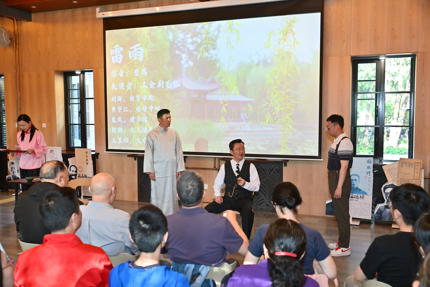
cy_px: 144
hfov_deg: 54.4
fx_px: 418
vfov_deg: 37.9
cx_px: 215
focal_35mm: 35
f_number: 5
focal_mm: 35
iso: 1600
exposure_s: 1/125
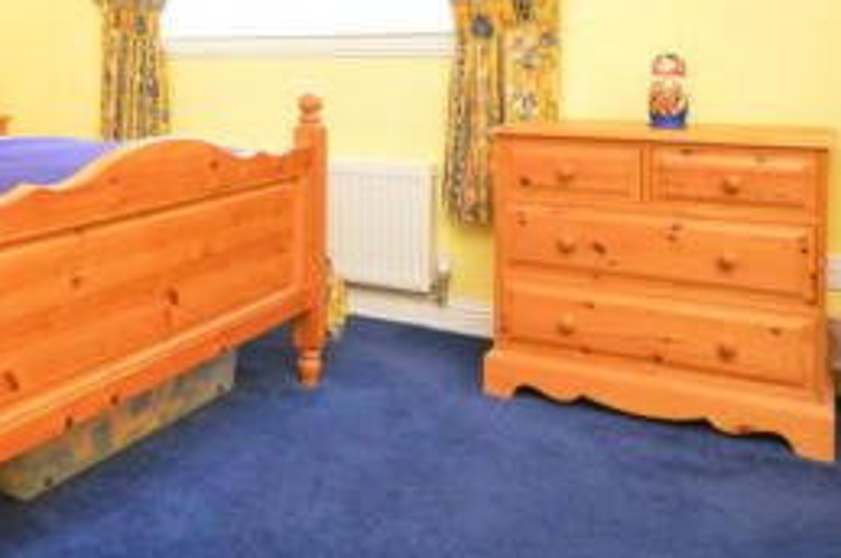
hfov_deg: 47.6
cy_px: 78
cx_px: 153
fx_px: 887
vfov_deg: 33.5
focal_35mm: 38
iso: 1400
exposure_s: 1/60
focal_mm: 10
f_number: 4
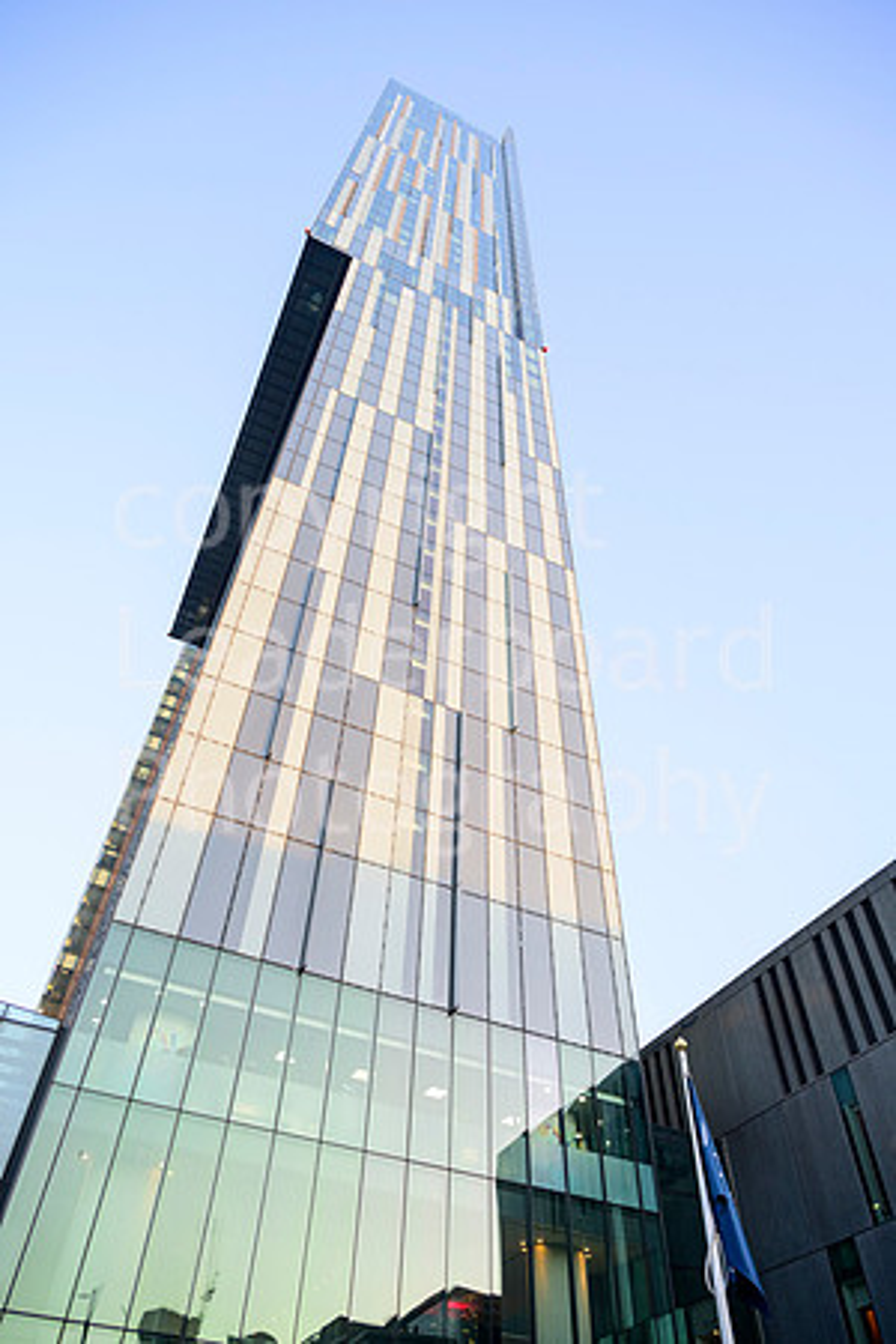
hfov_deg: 53.1
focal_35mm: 24
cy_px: 672
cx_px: 448
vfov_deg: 73.7
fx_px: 896
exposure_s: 1/200
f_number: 4
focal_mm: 24
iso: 640
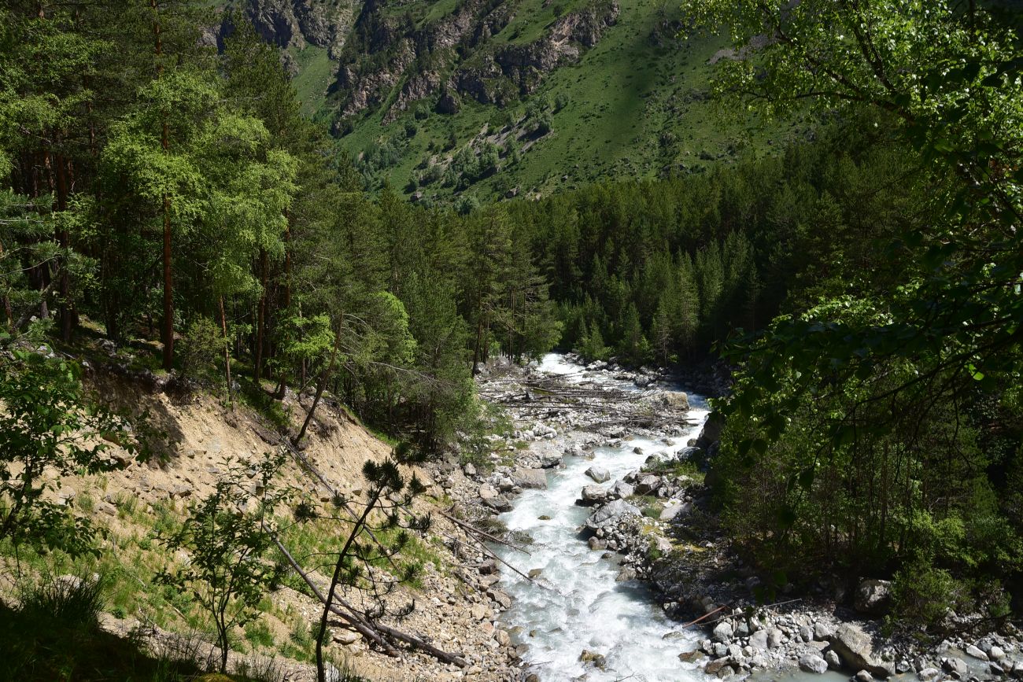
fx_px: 1421
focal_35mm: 50
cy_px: 341
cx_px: 512
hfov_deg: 39.6
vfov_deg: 27.0
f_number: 11
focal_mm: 50
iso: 100
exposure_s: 1/125
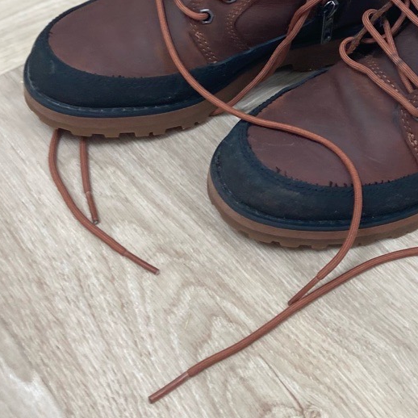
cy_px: 37
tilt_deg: -45.1
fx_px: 970
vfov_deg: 23.6
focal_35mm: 71
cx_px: 373
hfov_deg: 23.7
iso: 40
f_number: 1.8
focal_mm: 4.25
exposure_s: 1/122
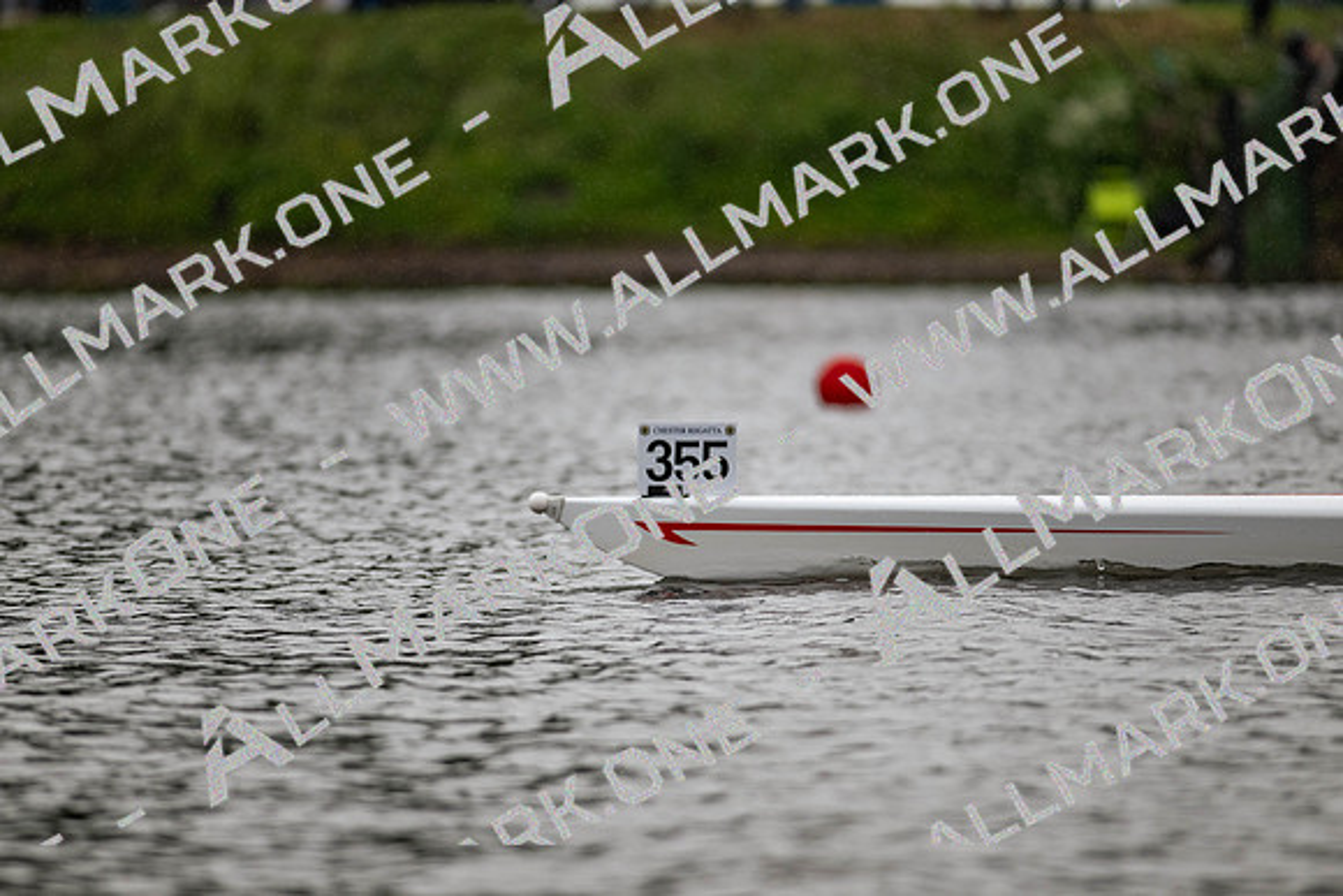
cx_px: 672
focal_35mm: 300
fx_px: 11194
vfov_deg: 4.6
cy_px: 448
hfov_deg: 6.9
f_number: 4
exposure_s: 1/2000
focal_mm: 300
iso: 640
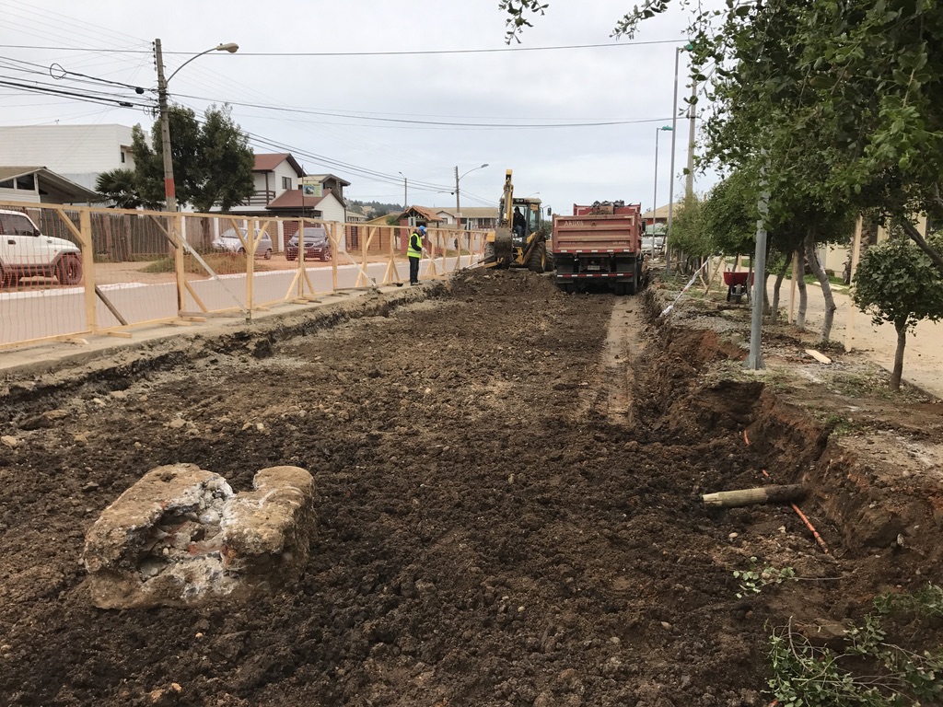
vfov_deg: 49.7
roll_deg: -0.4
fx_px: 763
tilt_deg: -7.8
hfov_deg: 63.4
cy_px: 354
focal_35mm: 28
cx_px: 472
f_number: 1.8
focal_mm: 3.99
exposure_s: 1/1742
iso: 20
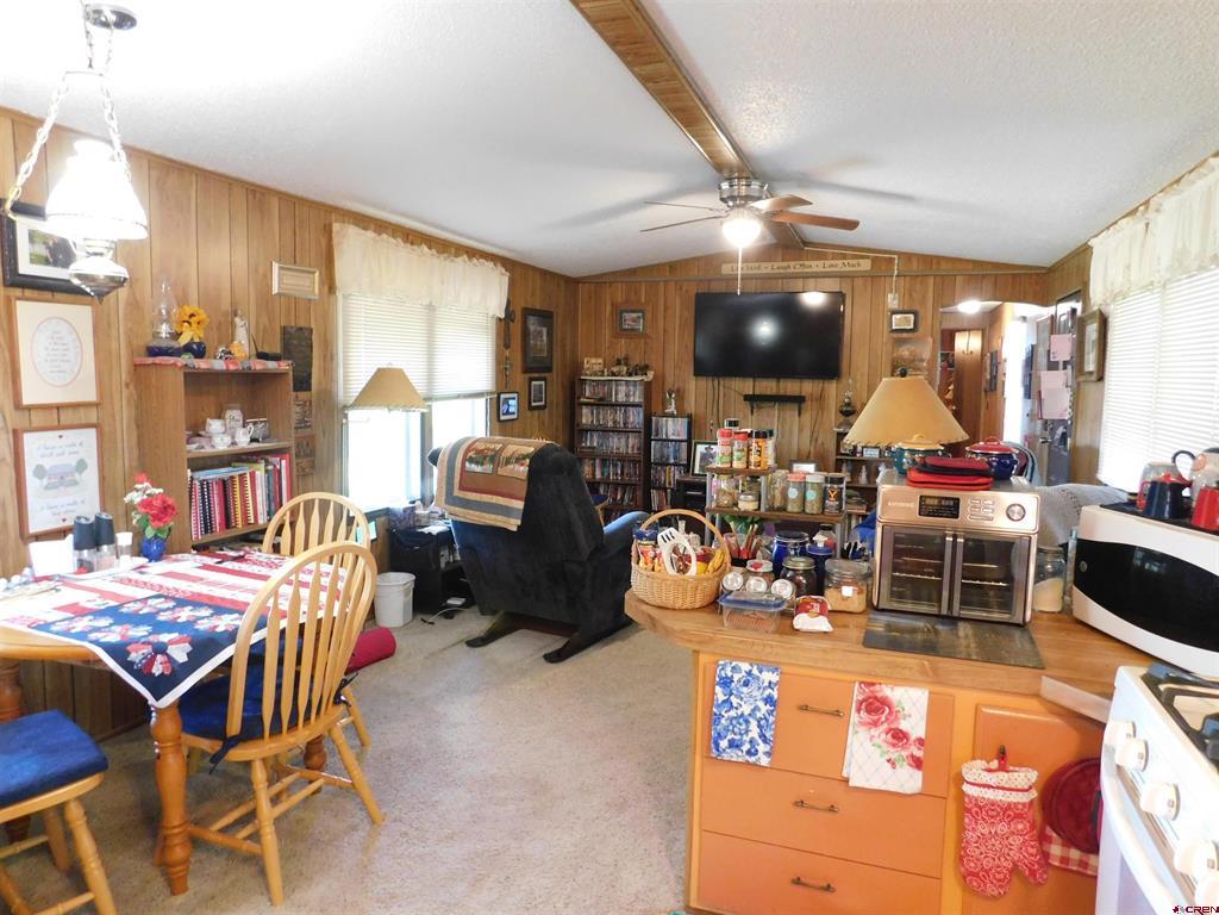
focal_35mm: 23
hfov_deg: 73.9
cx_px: 610
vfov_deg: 58.9
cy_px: 458
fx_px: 810
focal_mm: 4
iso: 400
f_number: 3
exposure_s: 1/10
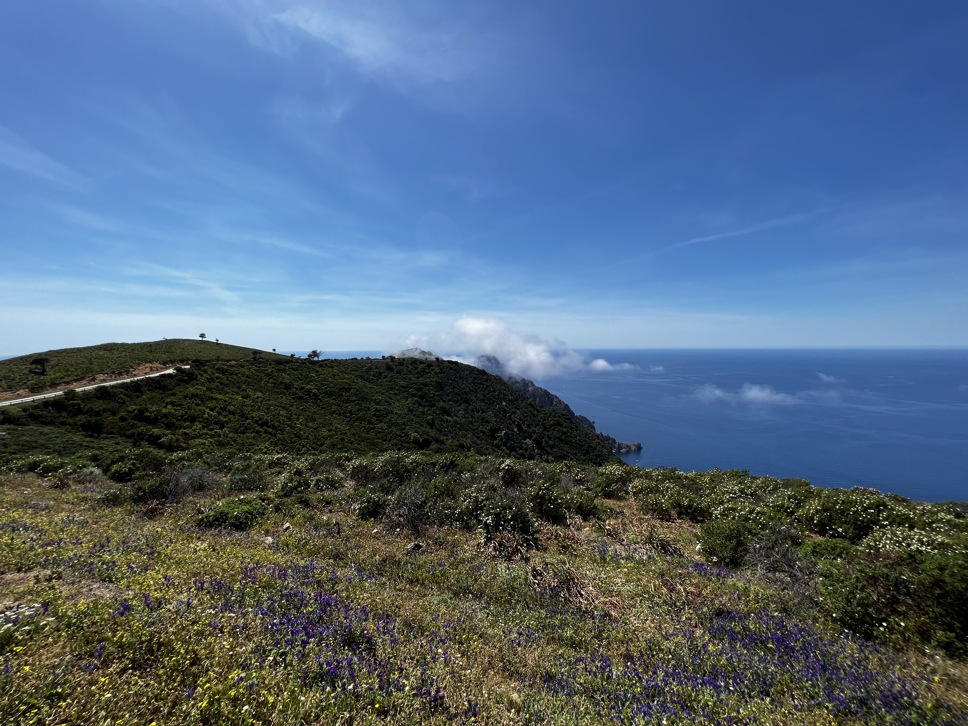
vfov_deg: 89.9
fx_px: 364
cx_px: 484
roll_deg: +0.5
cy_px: 363
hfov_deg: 106.2
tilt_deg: -2.6
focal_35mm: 13
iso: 32
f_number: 1.8
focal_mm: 1.57
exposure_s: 1/2660
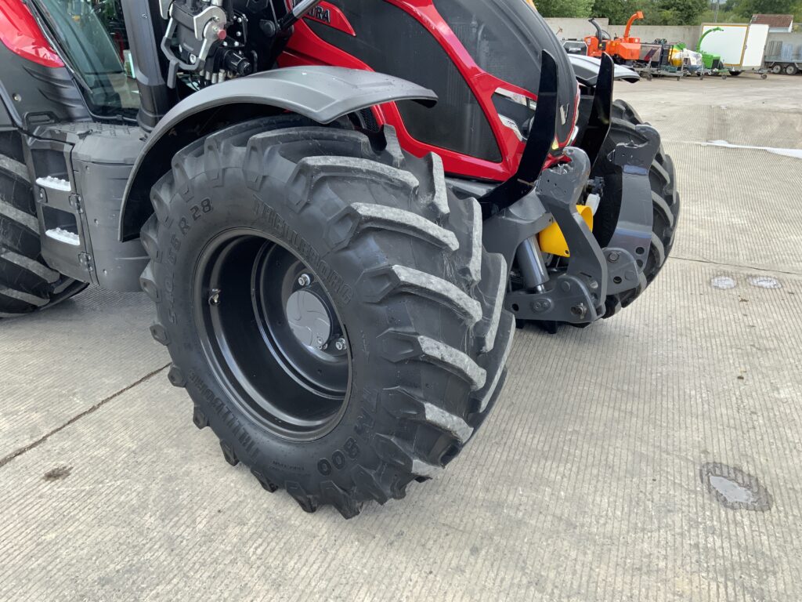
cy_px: 301
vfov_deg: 48.2
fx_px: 672
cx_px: 401
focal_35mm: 29
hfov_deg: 61.7
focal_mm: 3
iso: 16
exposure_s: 1/165
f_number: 1.8
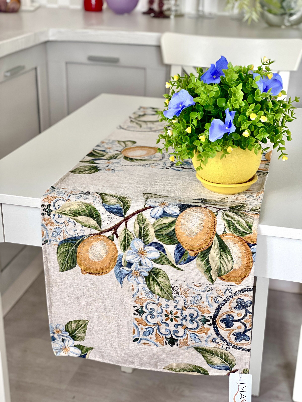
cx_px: 151
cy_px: 201
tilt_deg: -22.5
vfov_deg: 36.8
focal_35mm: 52
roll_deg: -0.9
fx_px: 605
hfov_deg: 28.0
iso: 64
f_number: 2
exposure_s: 1/122
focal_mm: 6
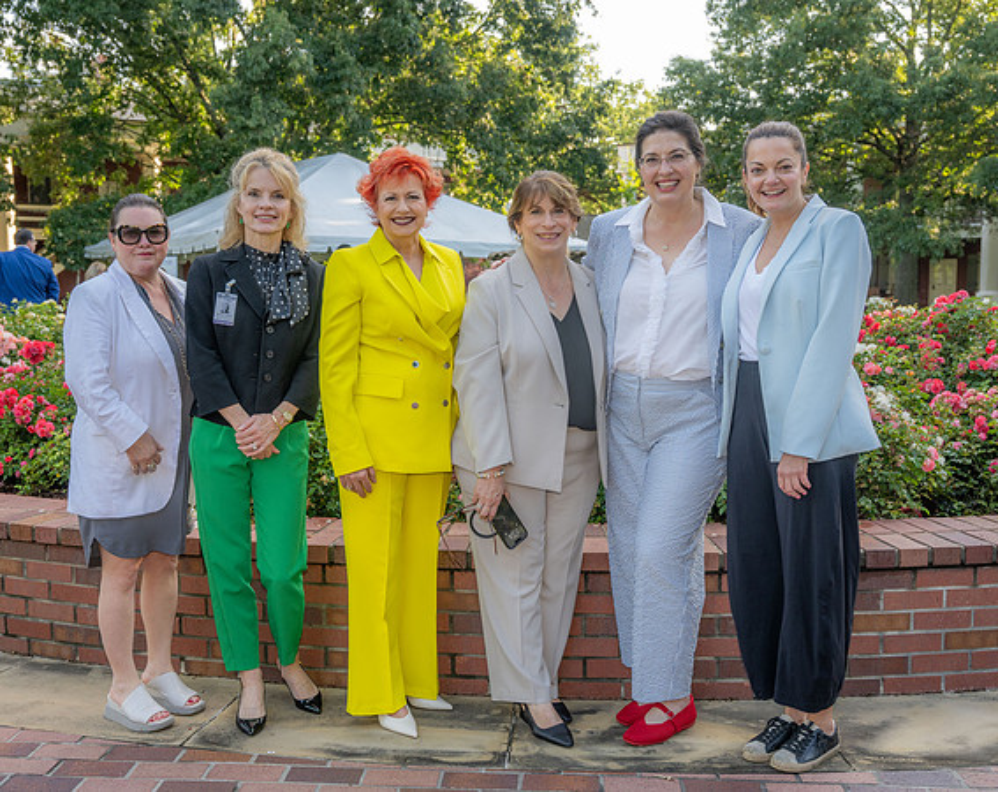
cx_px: 469
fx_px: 1139
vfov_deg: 38.3
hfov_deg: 47.3
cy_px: 396
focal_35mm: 39
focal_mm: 34.5
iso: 320
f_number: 5
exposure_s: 1/160
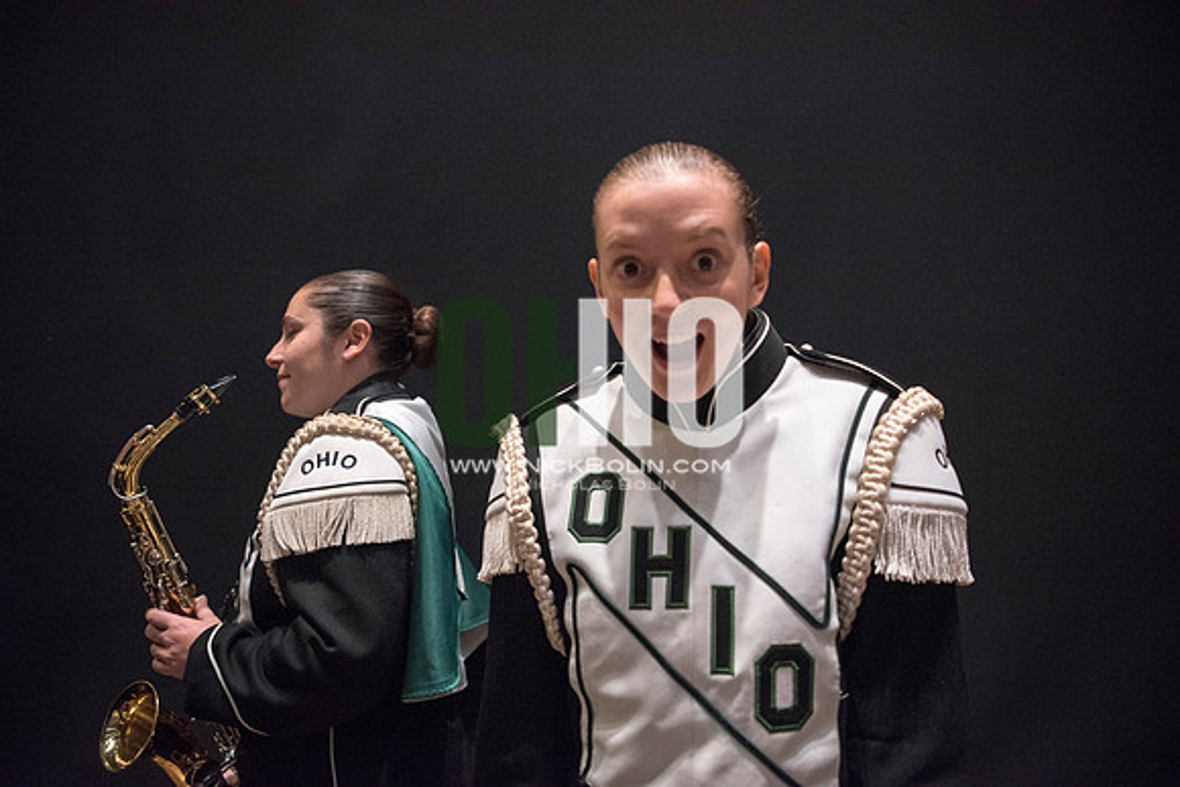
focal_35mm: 24
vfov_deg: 53.2
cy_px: 394
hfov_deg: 73.7
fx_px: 787
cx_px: 590
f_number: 2.8
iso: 4000
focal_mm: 24
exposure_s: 1/400
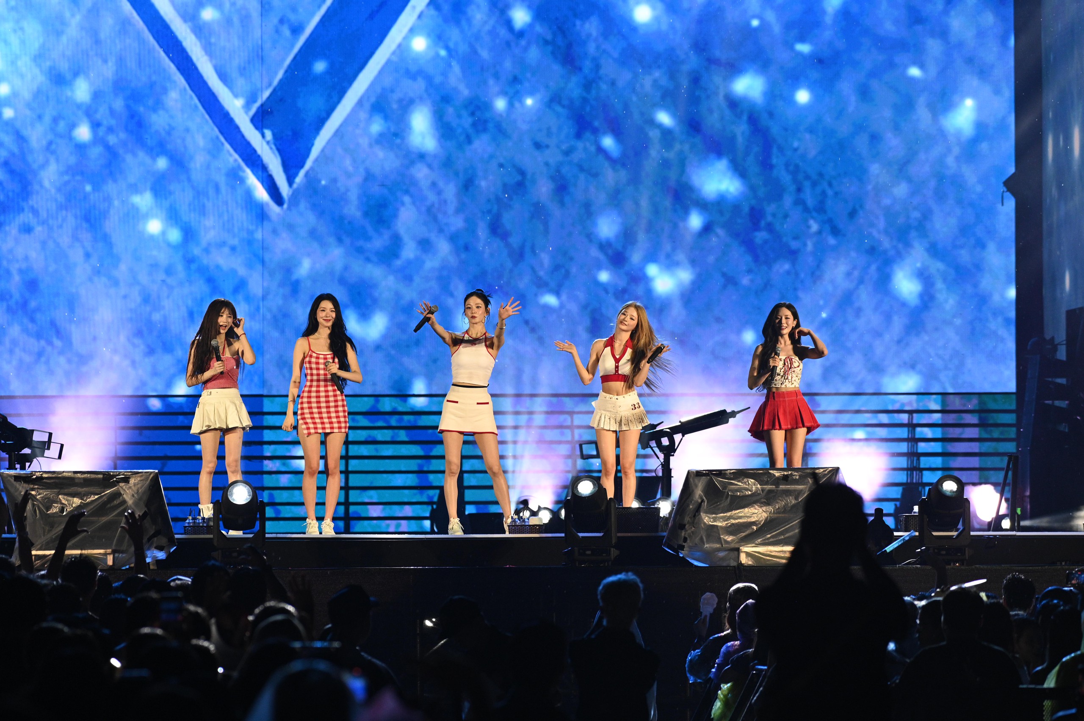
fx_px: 6018
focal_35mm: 200
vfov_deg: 6.9
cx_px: 542
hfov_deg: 10.3
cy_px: 360
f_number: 5.6
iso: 2000
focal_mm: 200
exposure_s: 1/400
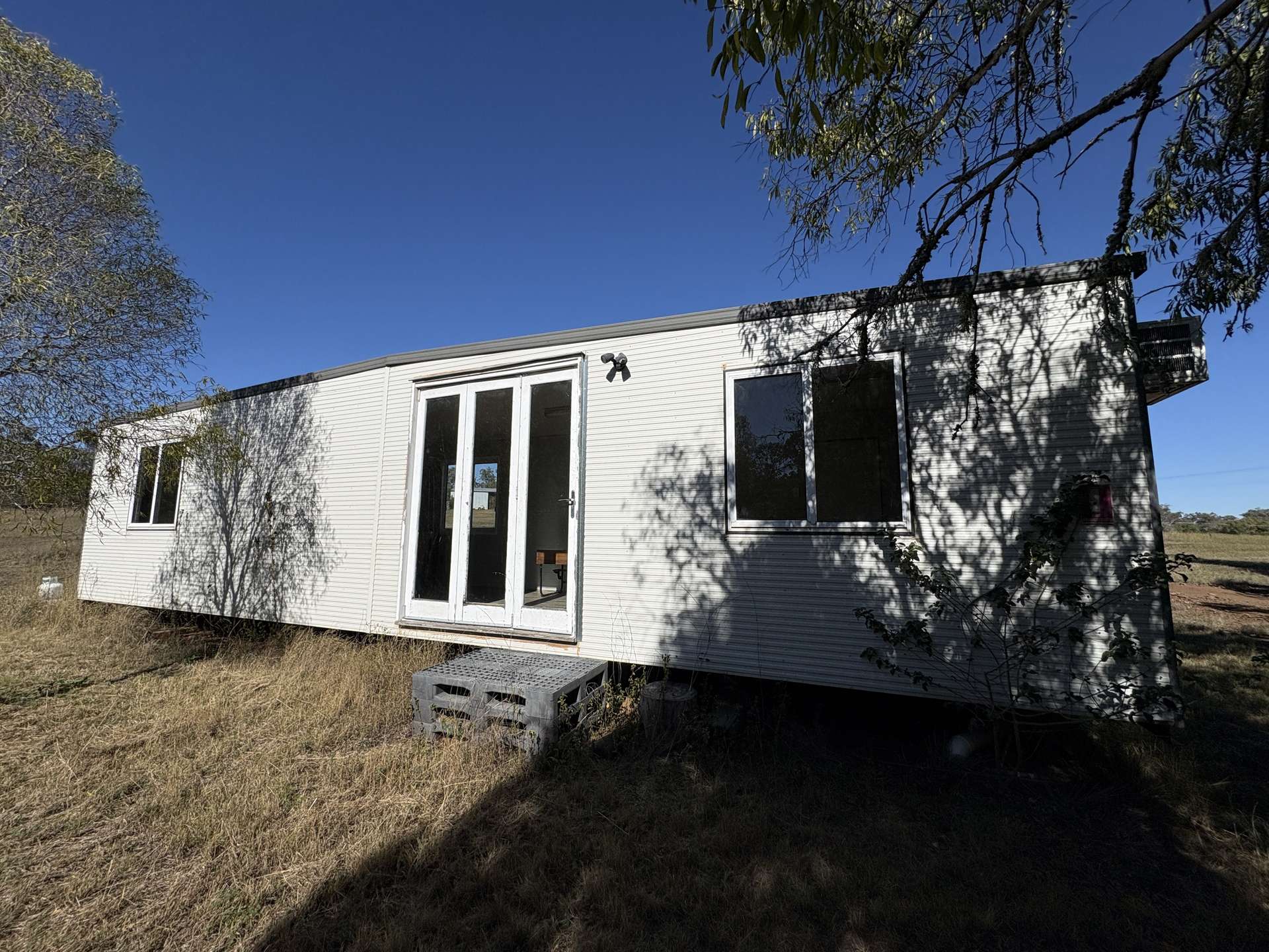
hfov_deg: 102.1
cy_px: 476
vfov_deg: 85.7
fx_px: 513
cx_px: 634
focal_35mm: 14
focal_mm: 2.22
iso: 50
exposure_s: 1/5263
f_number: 2.2
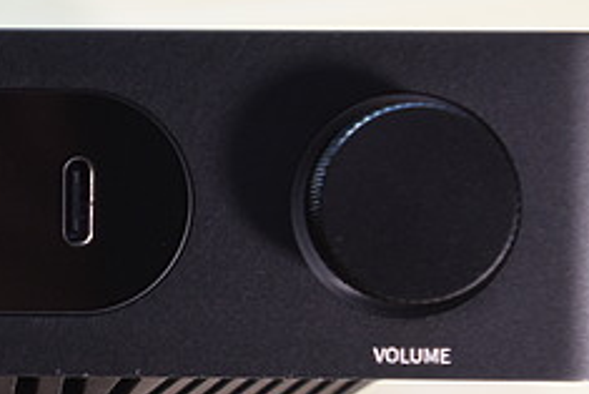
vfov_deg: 5.5
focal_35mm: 249
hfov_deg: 8.1
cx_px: -281
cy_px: 196
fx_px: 4076
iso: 1000
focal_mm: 50
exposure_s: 1/80
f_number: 6.3
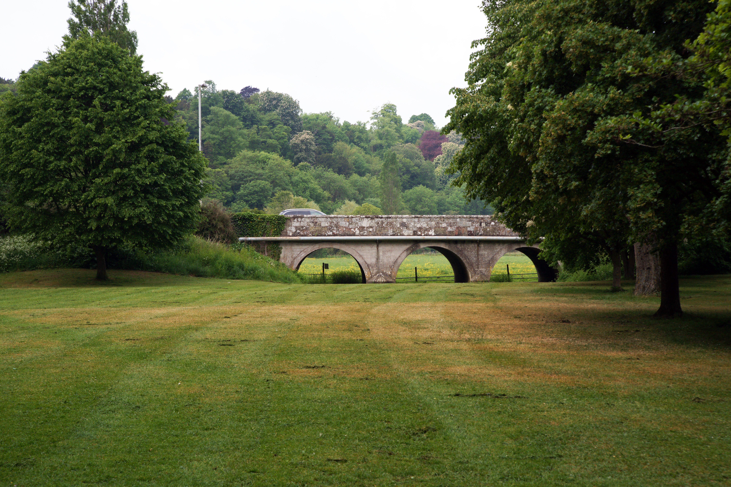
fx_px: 1523
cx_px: 366
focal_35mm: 75
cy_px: 244
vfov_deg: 18.2
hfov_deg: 27.0
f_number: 10
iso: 200
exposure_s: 1/160
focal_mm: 75
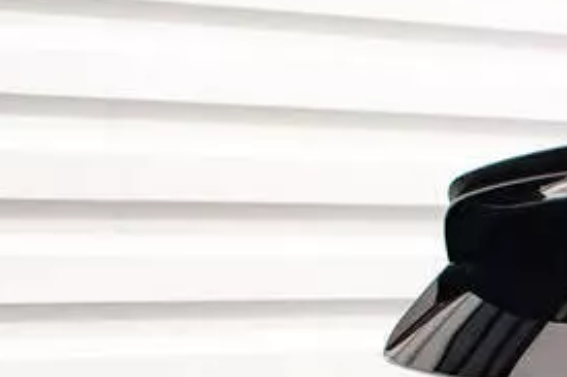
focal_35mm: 130
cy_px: 559
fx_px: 2046
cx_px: 887
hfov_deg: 14.5
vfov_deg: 10.2
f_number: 2.8
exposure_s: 1/100
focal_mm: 35
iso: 1000
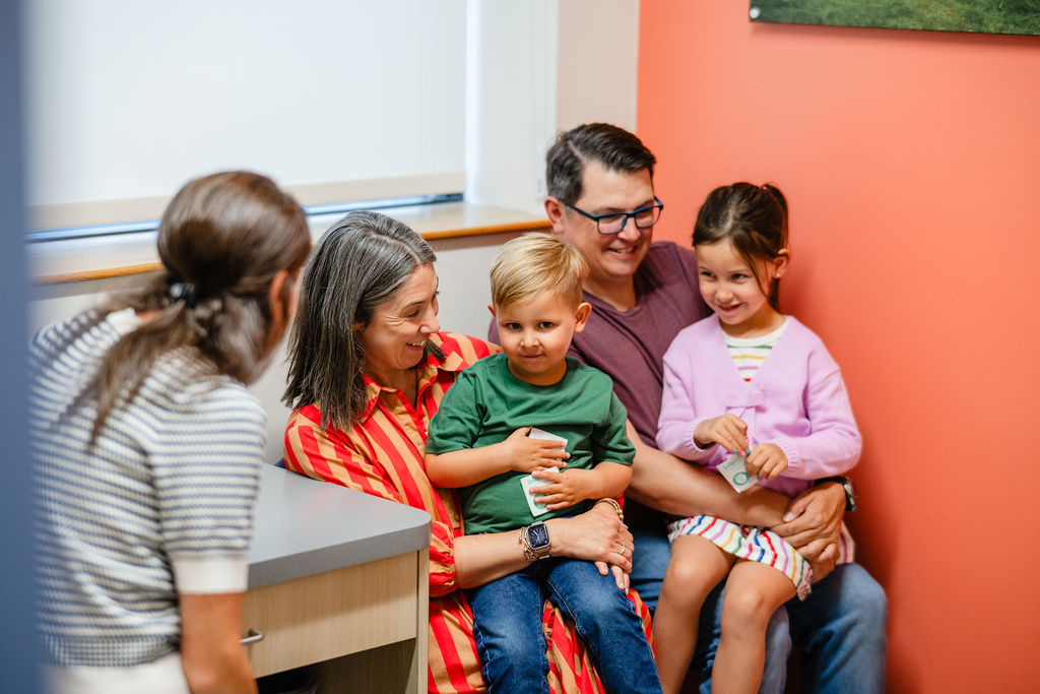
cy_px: 347
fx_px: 2456
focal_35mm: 85
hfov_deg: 23.9
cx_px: 520
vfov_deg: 16.1
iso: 500
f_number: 1.8
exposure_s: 1/200
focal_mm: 85
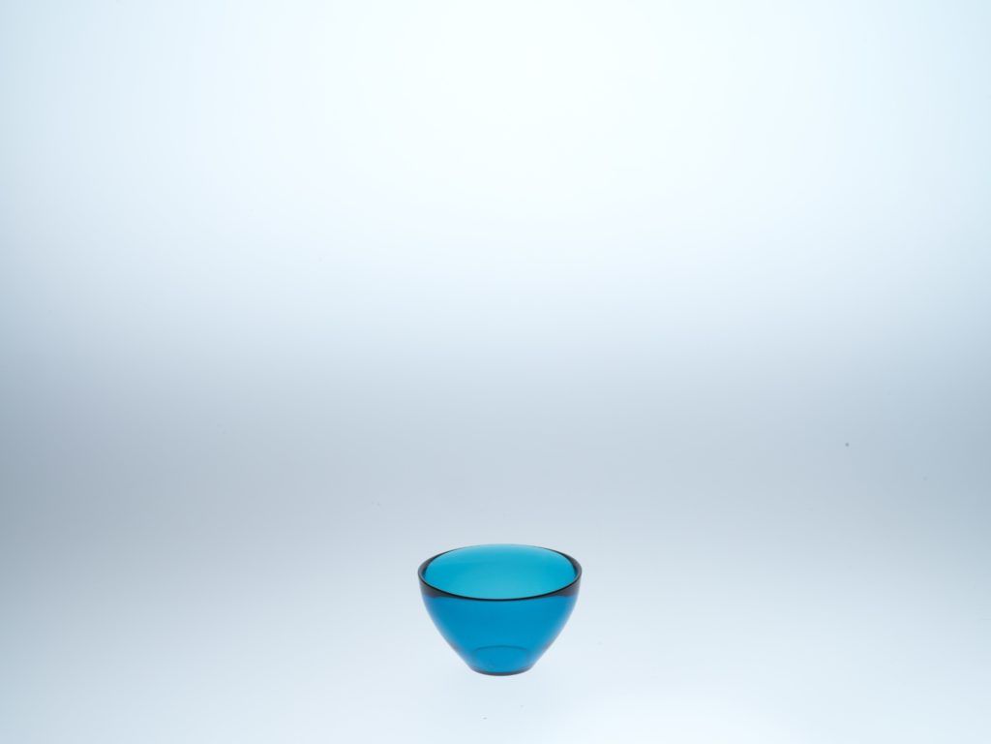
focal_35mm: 51
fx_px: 1460
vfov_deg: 28.6
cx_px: 496
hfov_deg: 37.5
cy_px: 372
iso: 100
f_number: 16
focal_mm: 65
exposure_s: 1/1000
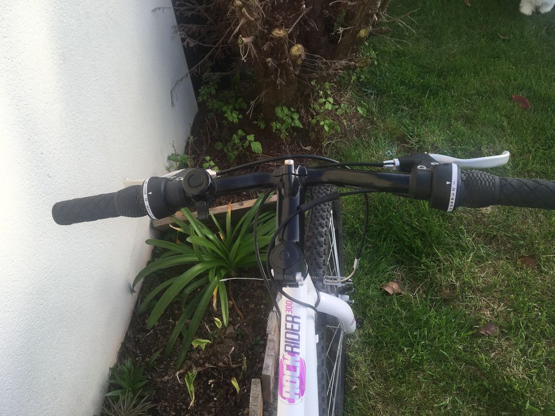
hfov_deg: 61.7
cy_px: 208
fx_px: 465
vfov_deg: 48.2
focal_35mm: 29
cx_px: 278
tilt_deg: -51.5
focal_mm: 4.15
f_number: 2.2
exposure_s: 1/330
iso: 25
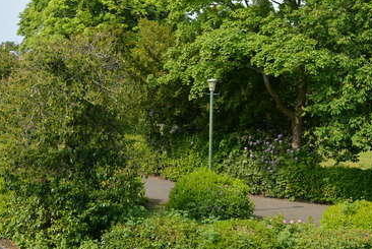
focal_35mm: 59
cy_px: 93
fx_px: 610
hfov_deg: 33.7
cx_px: 235
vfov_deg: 23.0
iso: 140
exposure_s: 1/250
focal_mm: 24
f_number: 8
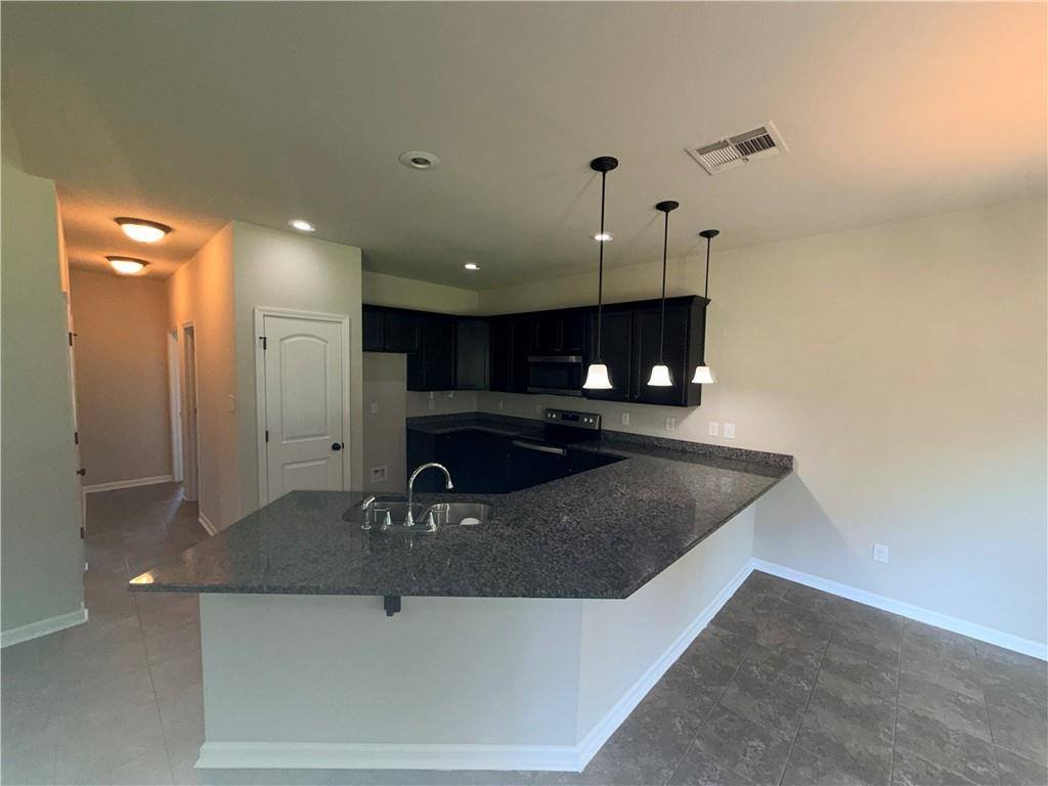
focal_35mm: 14
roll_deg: -1.4
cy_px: 393
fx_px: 424
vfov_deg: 85.7
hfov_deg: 102.1
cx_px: 524
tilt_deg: -3.4
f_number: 2.2
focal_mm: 2.22
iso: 80
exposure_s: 1/60
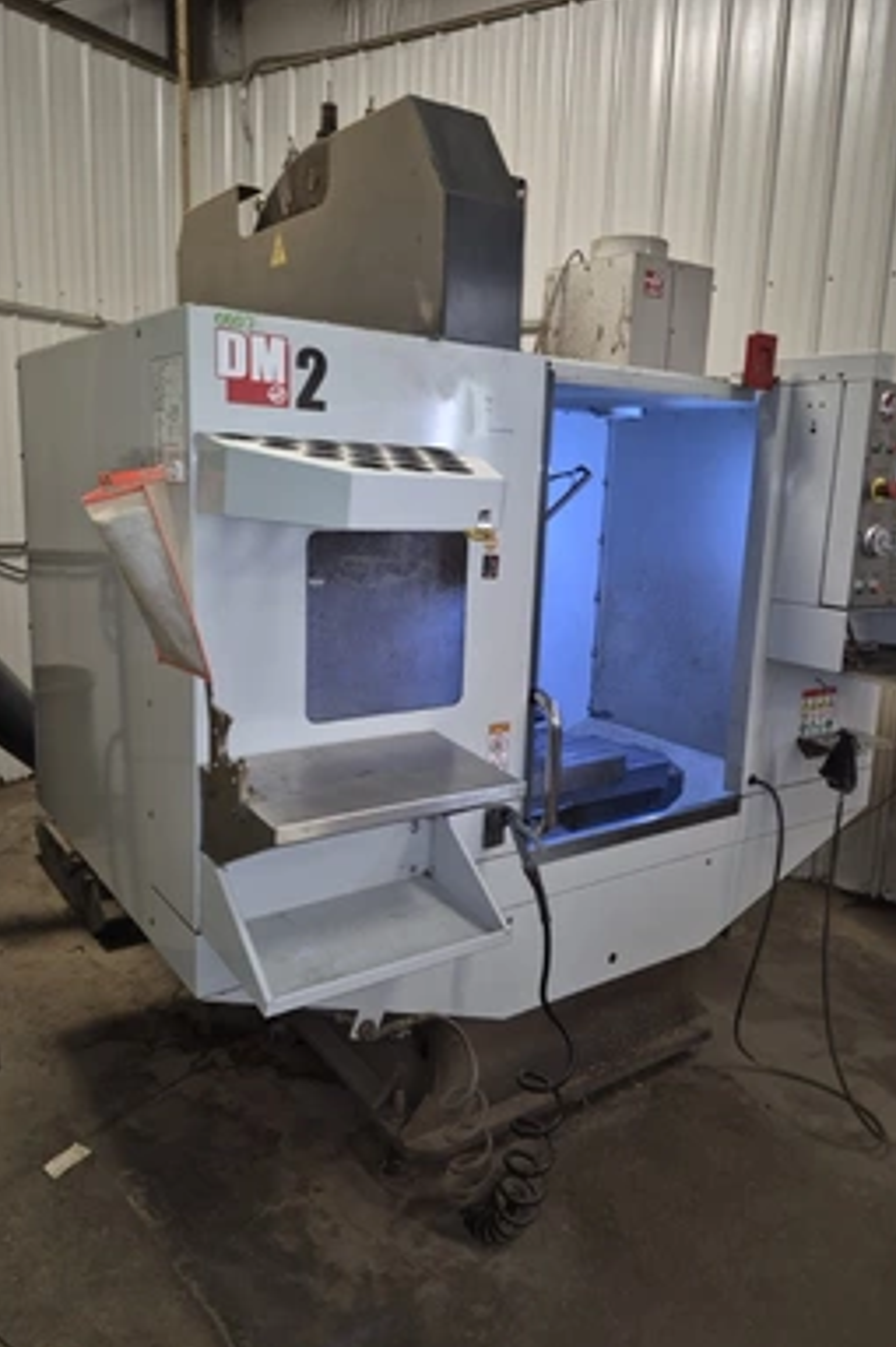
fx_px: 934
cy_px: 668
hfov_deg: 51.2
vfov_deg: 71.5
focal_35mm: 25
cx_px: 485
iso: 100
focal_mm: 5.4
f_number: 1.8
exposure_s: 1/24
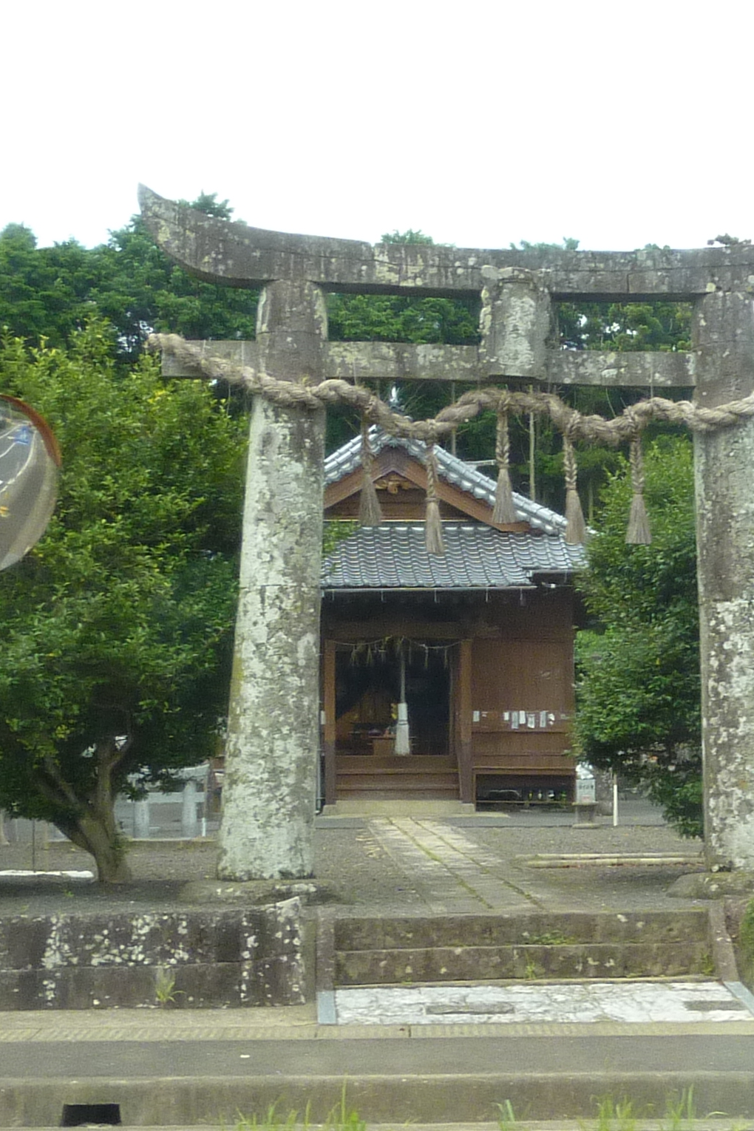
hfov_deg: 18.9
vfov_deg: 28.5
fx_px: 2230
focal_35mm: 71
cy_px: 566
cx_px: 671
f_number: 4
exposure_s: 1/250
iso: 125
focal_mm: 4.7
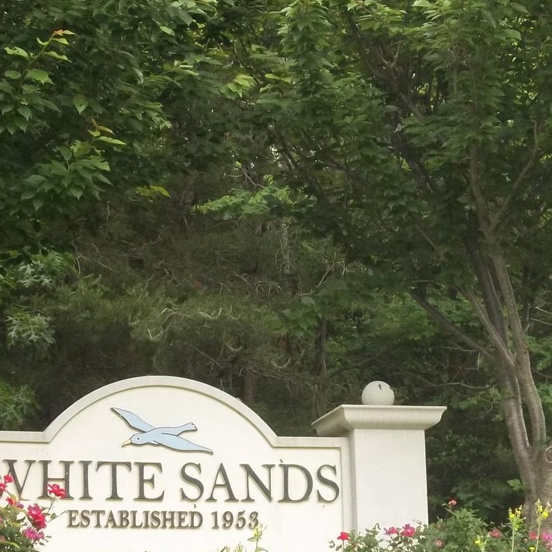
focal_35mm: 130
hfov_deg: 13.4
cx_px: 223
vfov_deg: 13.4
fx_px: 2345
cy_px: 401
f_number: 5.6
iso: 160
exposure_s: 1/80
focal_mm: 11.2
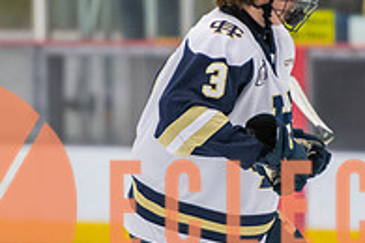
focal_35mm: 757
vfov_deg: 1.8
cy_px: 185
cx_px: 241
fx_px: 7675
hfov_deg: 2.7
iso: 2000
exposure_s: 1/640
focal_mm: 200
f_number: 3.2
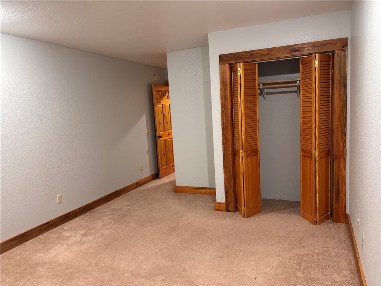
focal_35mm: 26
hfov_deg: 67.3
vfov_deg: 53.1
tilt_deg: -7.8
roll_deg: +3.9
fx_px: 286
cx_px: 190
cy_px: 143
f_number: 1.6
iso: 320
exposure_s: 1/60
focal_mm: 5.96
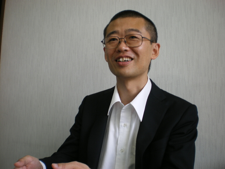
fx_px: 234
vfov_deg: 39.7
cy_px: 84
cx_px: 112
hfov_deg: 51.4
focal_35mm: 36
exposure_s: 1/50
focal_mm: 6.3
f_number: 3.1
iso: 50
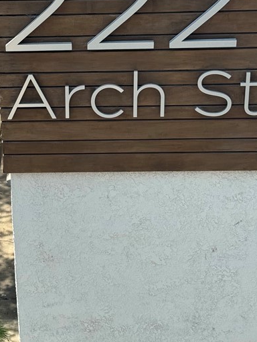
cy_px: 68
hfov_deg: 15.3
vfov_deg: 20.2
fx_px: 950
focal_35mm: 96
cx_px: 62
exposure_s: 1/1597
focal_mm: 6.76
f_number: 1.78
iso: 64
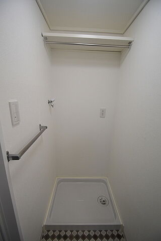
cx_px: 80
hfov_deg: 77.3
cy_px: 120
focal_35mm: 15
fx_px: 101
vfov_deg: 100.4
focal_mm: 10
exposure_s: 1/250
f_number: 4
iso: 400
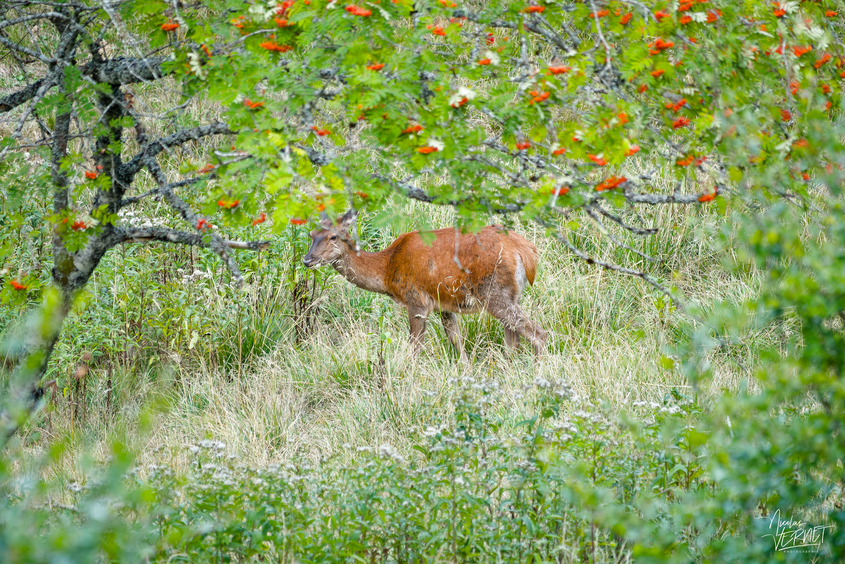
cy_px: 282
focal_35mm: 750
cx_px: 422
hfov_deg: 2.7
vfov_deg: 1.8
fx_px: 17603
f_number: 6.3
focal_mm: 500
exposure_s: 1/500
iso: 3200
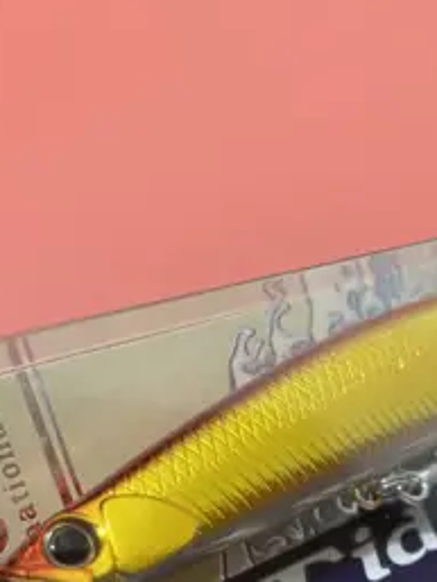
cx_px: 358
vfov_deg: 35.2
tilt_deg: -67.5
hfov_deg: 27.9
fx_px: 858
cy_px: 528
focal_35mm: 51
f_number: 1.8
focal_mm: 4.25
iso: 400
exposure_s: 1/50
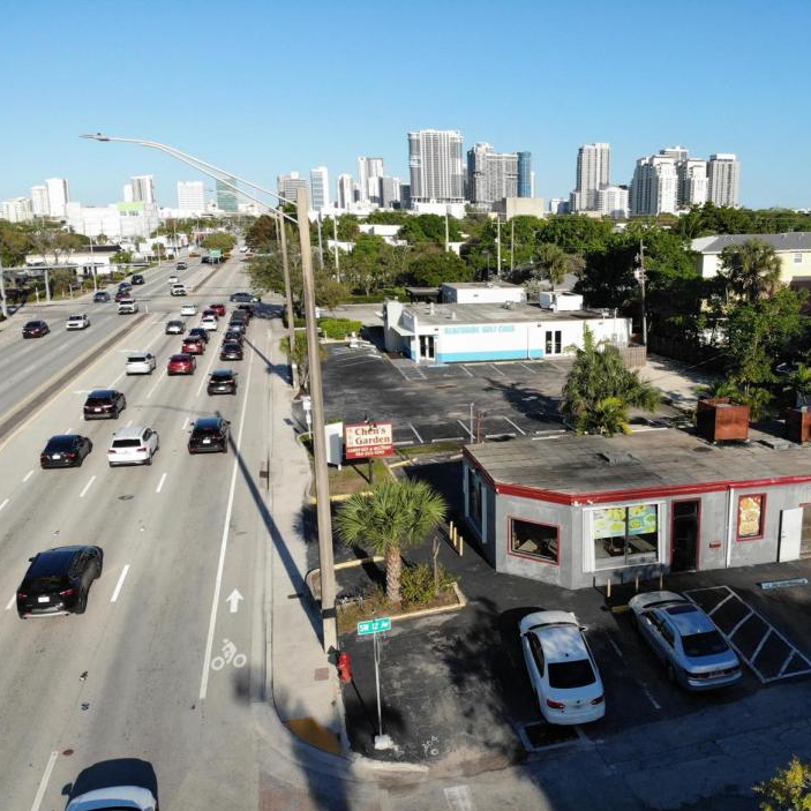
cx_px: 531
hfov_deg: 54.6
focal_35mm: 29
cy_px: 411
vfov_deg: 55.6
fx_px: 769
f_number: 2.8
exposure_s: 1/1093
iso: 100
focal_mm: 4.5
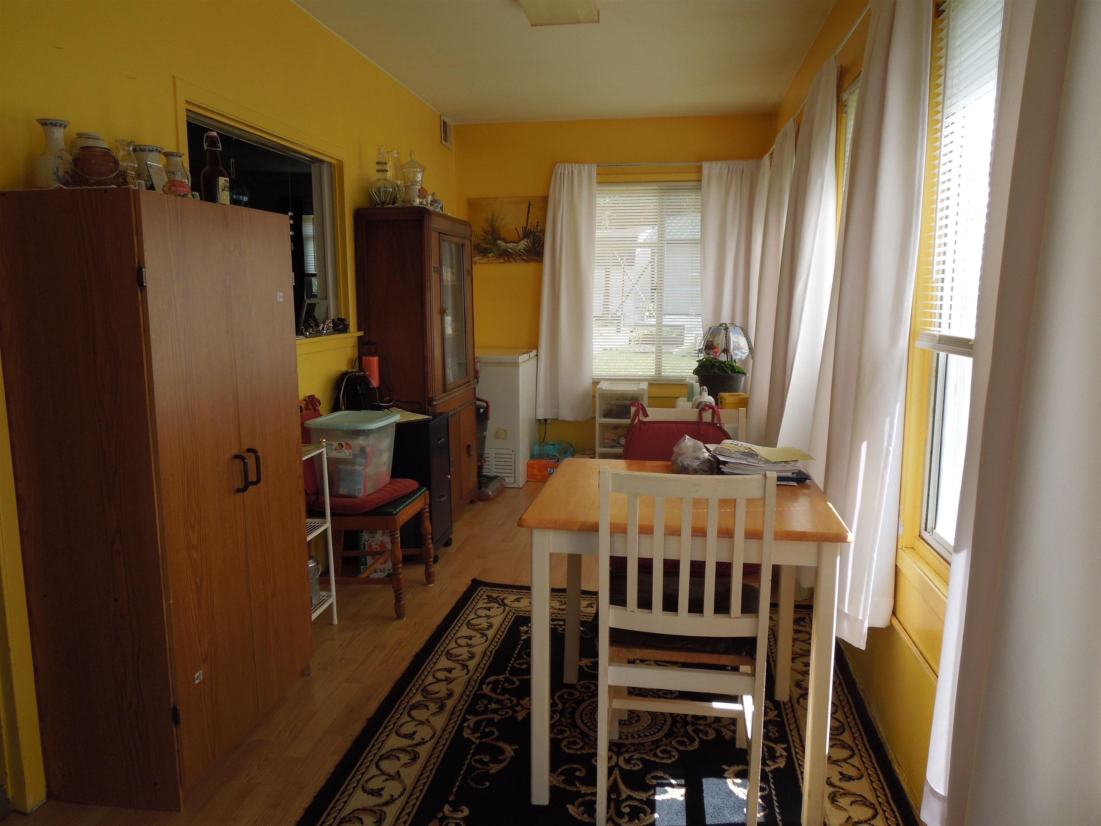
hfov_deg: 69.4
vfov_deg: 54.9
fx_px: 795
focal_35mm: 25
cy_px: 413
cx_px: 550
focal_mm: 4.5
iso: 100
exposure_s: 1/200
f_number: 3.3
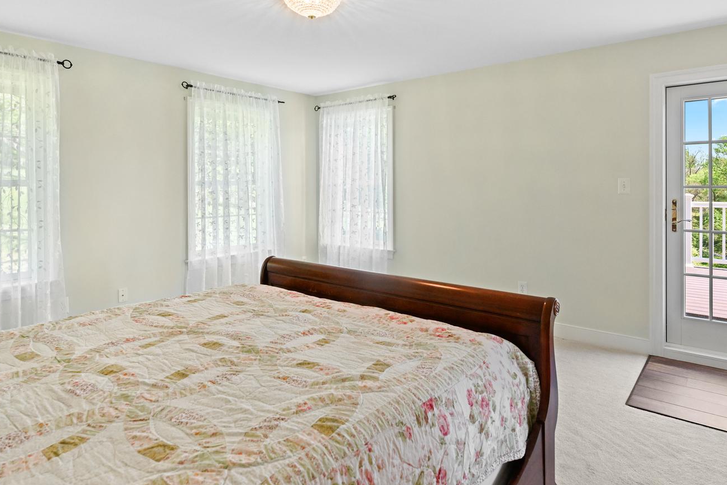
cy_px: 188
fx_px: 444
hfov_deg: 78.5
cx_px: 376
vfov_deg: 56.7
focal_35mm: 22
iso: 1000
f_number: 5.6
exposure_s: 1/125
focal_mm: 14
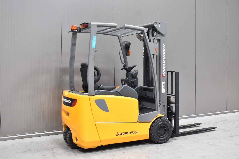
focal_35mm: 44
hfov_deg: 45.0
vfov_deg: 30.8
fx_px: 289
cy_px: 80
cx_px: 120
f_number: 5
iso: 1600
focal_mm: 29
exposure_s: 1/30
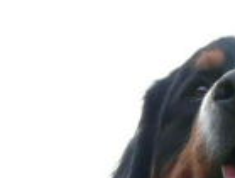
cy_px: 600
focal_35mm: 610
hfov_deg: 3.2
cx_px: -240
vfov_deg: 2.4
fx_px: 4152
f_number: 3.2
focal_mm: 11.1
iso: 100
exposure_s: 1/80
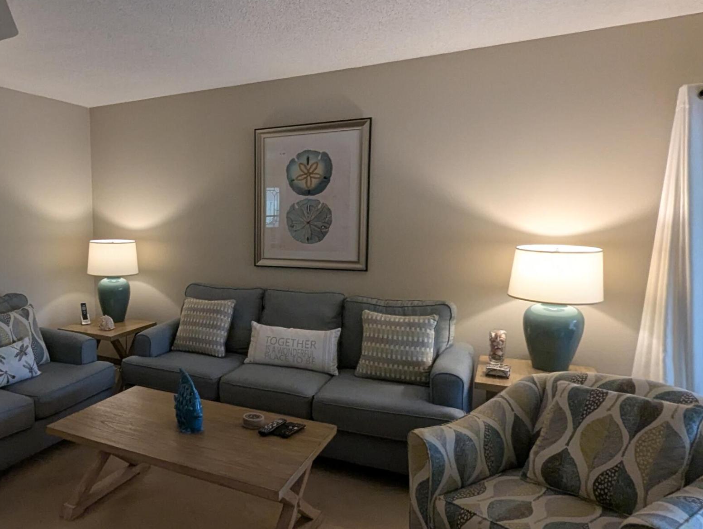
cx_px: 157
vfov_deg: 56.9
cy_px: 269
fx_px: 488
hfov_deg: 66.0
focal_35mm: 24
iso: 240
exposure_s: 1/46.1
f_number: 2.2
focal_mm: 1.95
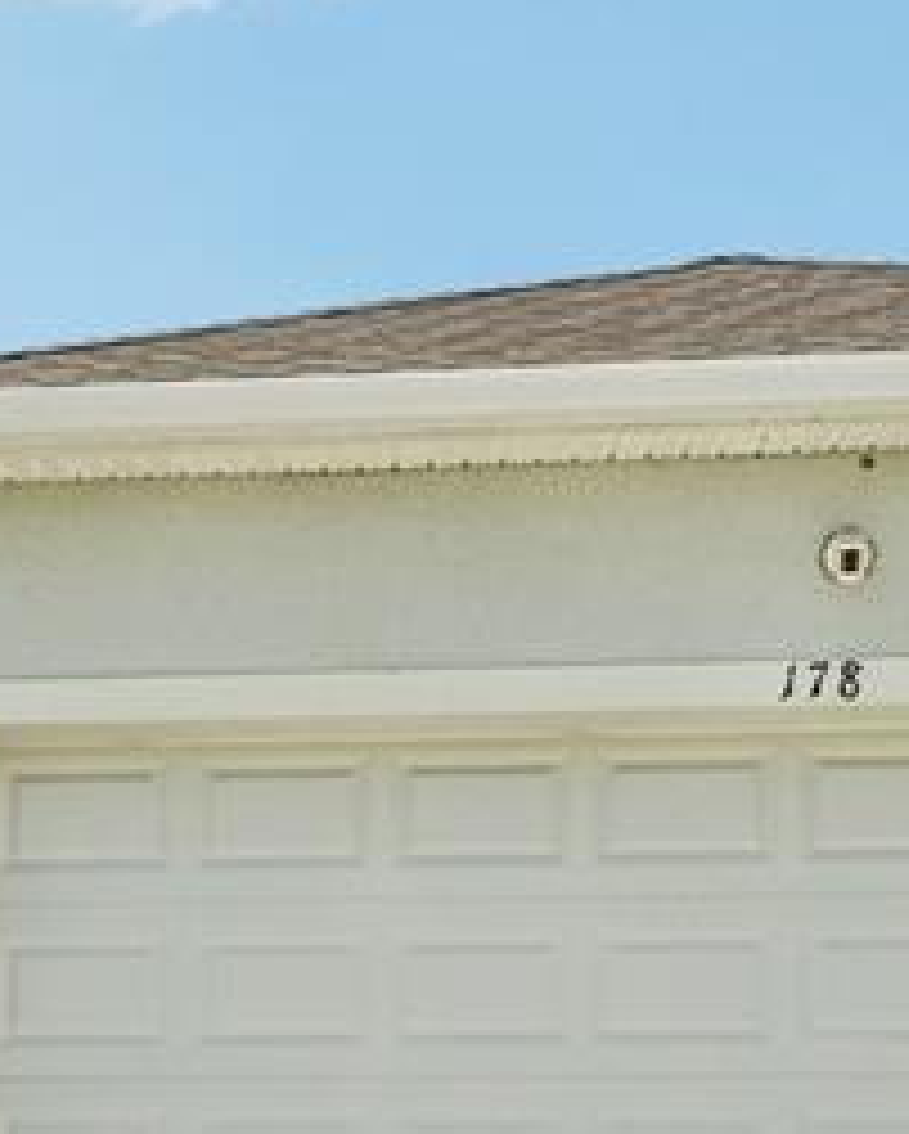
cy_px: 842
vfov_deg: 23.6
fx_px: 2687
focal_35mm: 80
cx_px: 22
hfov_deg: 18.7
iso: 400
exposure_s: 1/2500
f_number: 8
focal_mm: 21
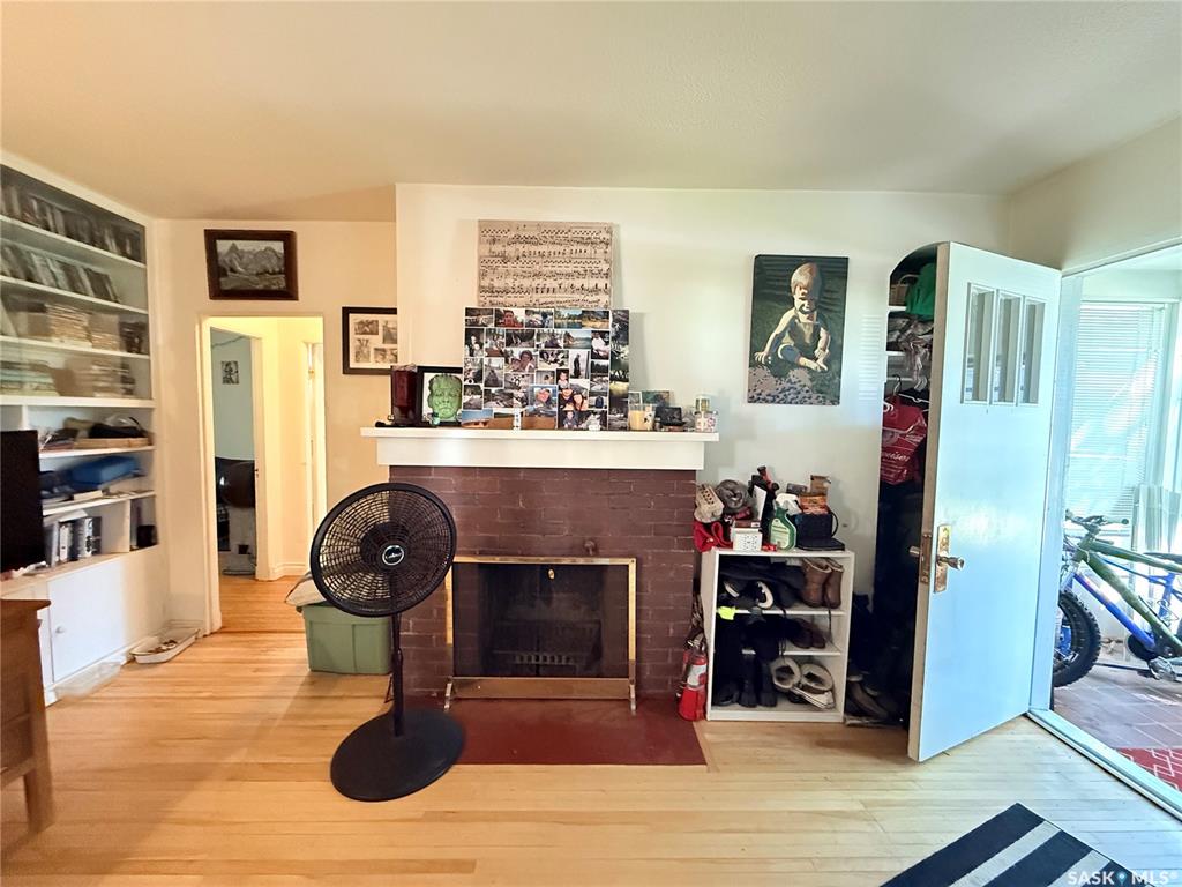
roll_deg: -0.8
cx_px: 591
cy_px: 444
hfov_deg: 102.1
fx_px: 478
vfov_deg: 85.7
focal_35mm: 14
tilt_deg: -2.9
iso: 1000
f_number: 2.2
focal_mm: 2.22
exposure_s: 1/60
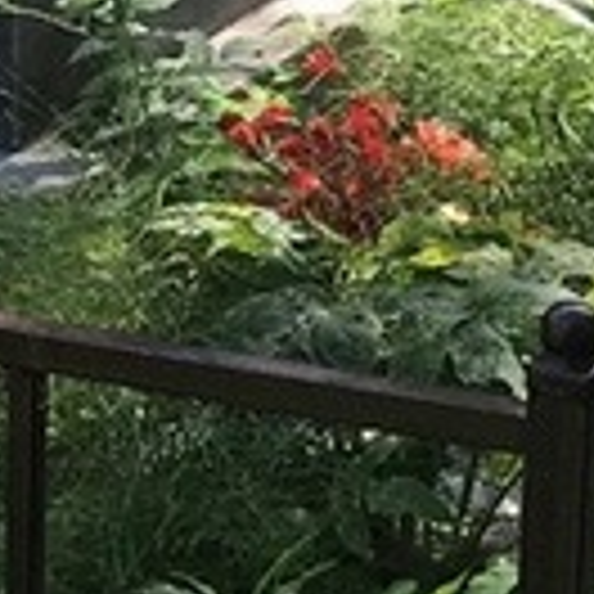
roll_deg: -2.3
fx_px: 3727
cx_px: 338
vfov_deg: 9.1
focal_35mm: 192
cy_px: 36
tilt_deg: -15.1
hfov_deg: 9.1
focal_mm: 3.99
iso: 20
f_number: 1.8
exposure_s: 1/268
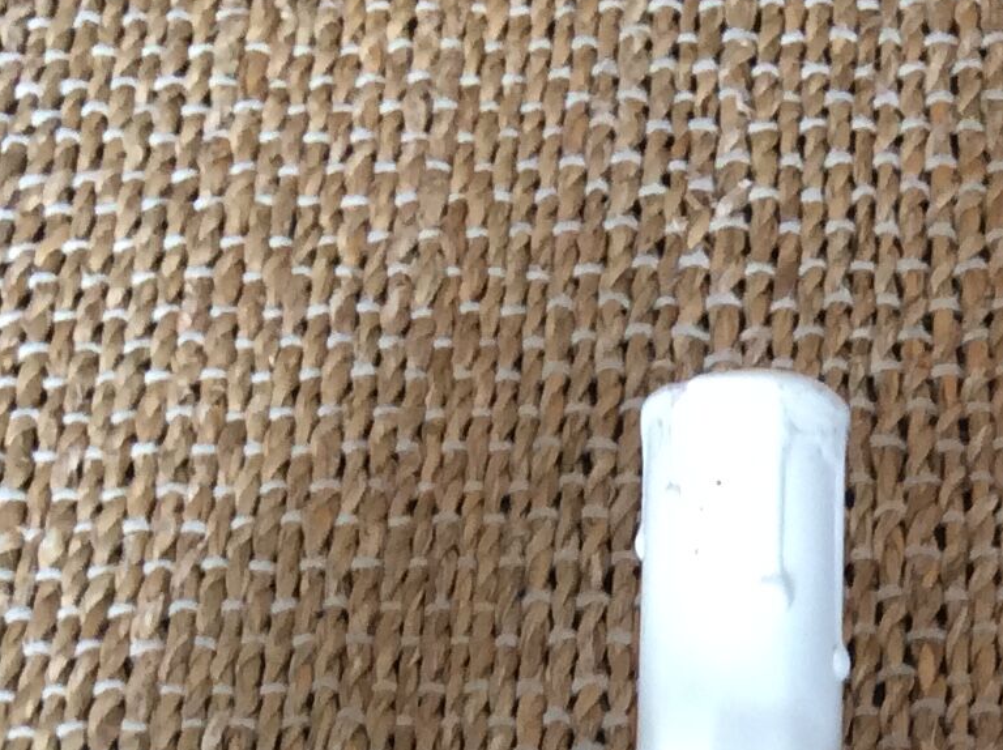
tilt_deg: -60.7
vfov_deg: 12.9
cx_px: 1085
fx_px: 3125
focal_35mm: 108
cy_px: 1125
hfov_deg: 17.6
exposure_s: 1/25
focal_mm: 3.3
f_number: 2.4
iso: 100
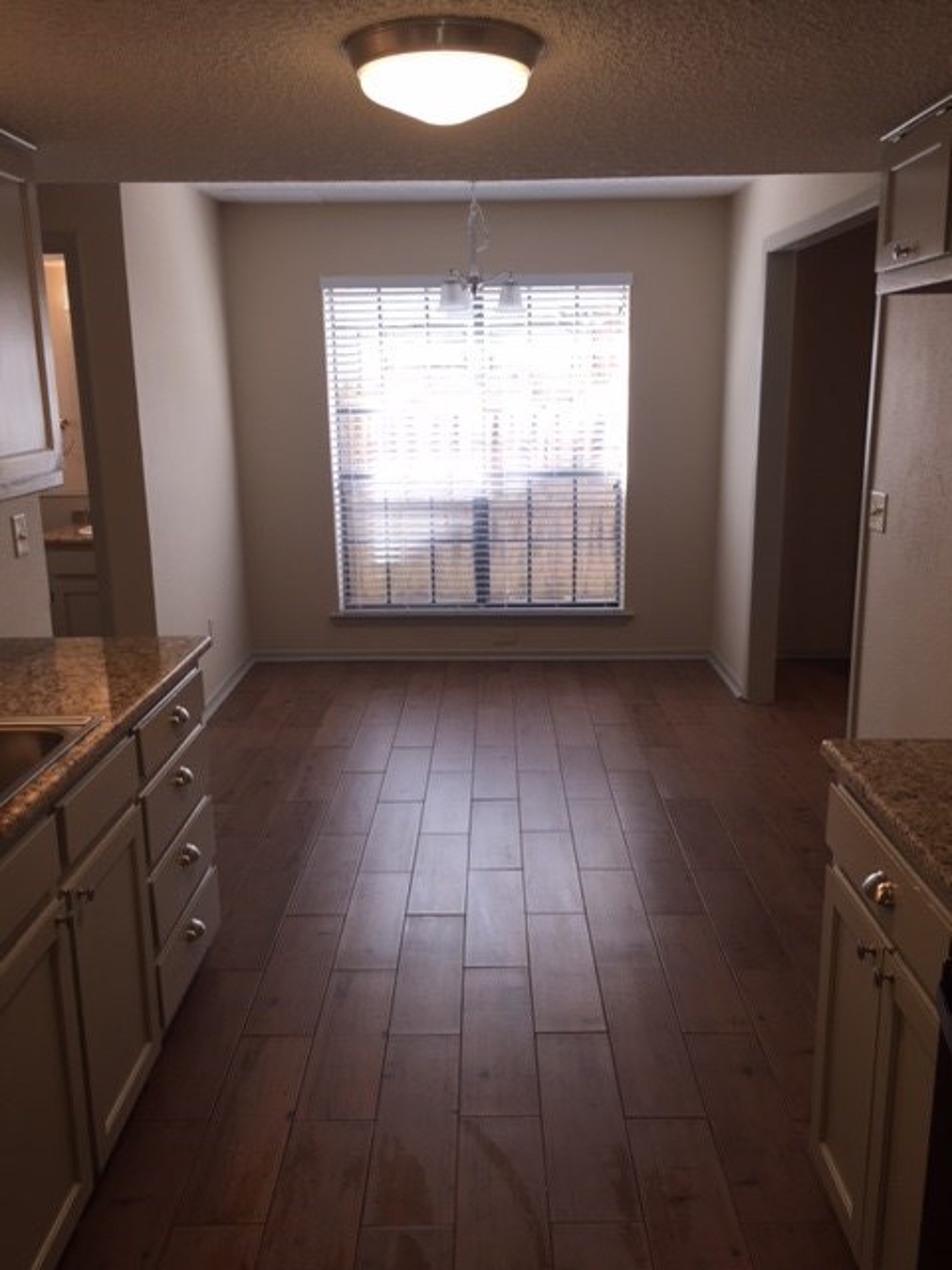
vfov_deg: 61.7
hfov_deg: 48.2
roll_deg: +1.0
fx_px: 1063
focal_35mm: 29
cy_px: 635
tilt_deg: -12.5
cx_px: 476
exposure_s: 1/60
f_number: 2.2
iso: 32
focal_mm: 4.15
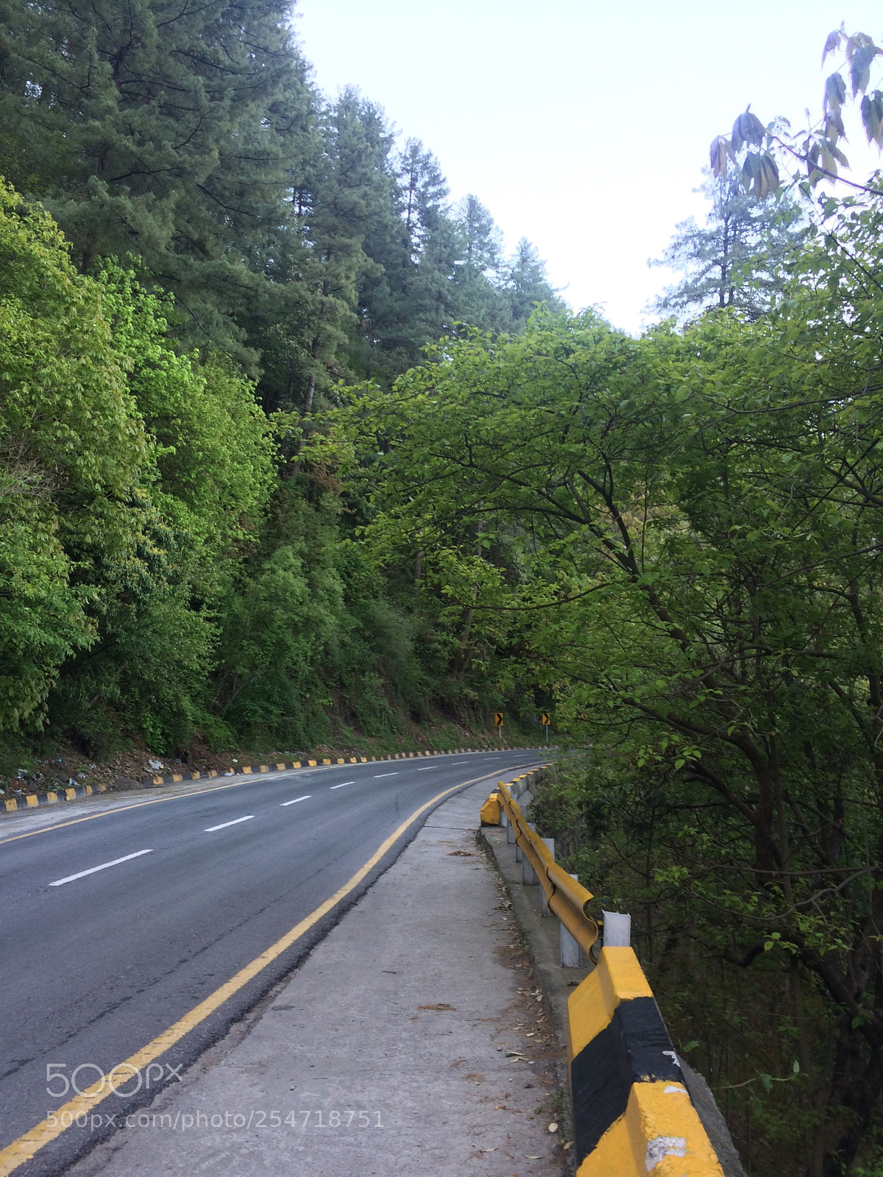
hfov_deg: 48.2
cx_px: 442
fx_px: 986
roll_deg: +0.4
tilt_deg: +11.1
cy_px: 588
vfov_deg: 61.7
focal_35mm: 29
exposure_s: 1/50
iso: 50
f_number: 2.2
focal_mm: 4.15
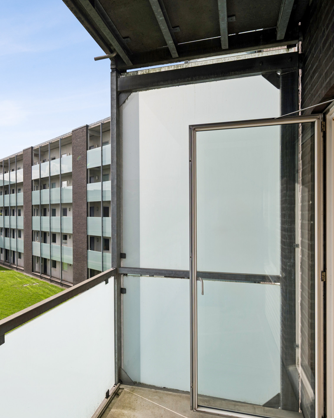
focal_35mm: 23
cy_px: 210
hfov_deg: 61.3
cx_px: 149
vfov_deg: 73.2
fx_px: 281
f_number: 6.3
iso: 180
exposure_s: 1/1250
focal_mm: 15.5
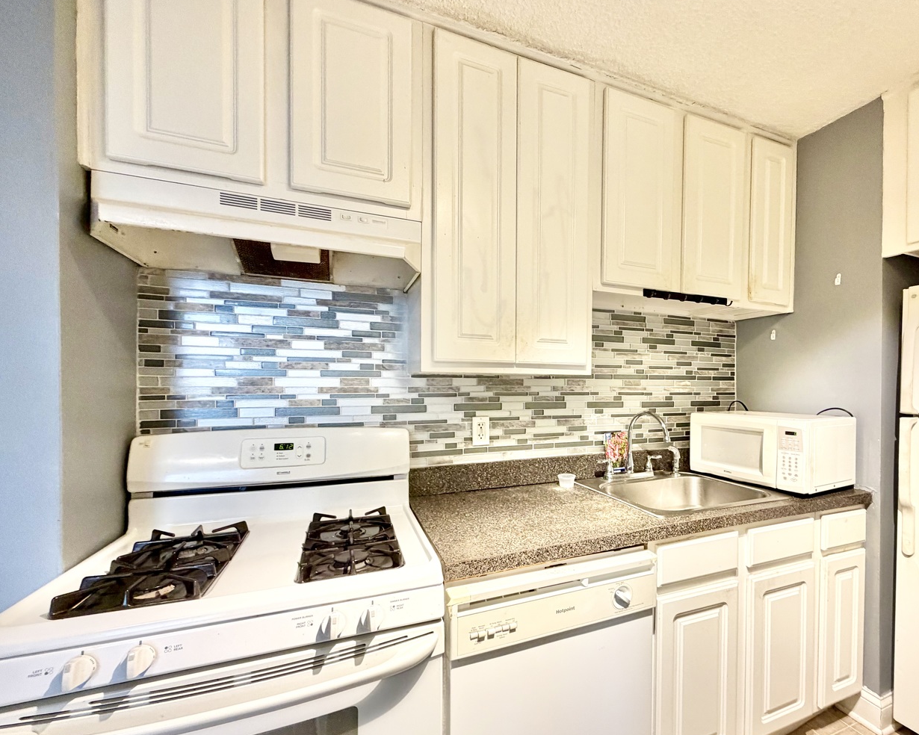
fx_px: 435
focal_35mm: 16
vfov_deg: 80.3
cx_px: 525
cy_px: 392
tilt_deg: -0.2
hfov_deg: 92.5
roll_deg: +0.2
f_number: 2.2
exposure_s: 1/60
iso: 200
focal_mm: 2.22
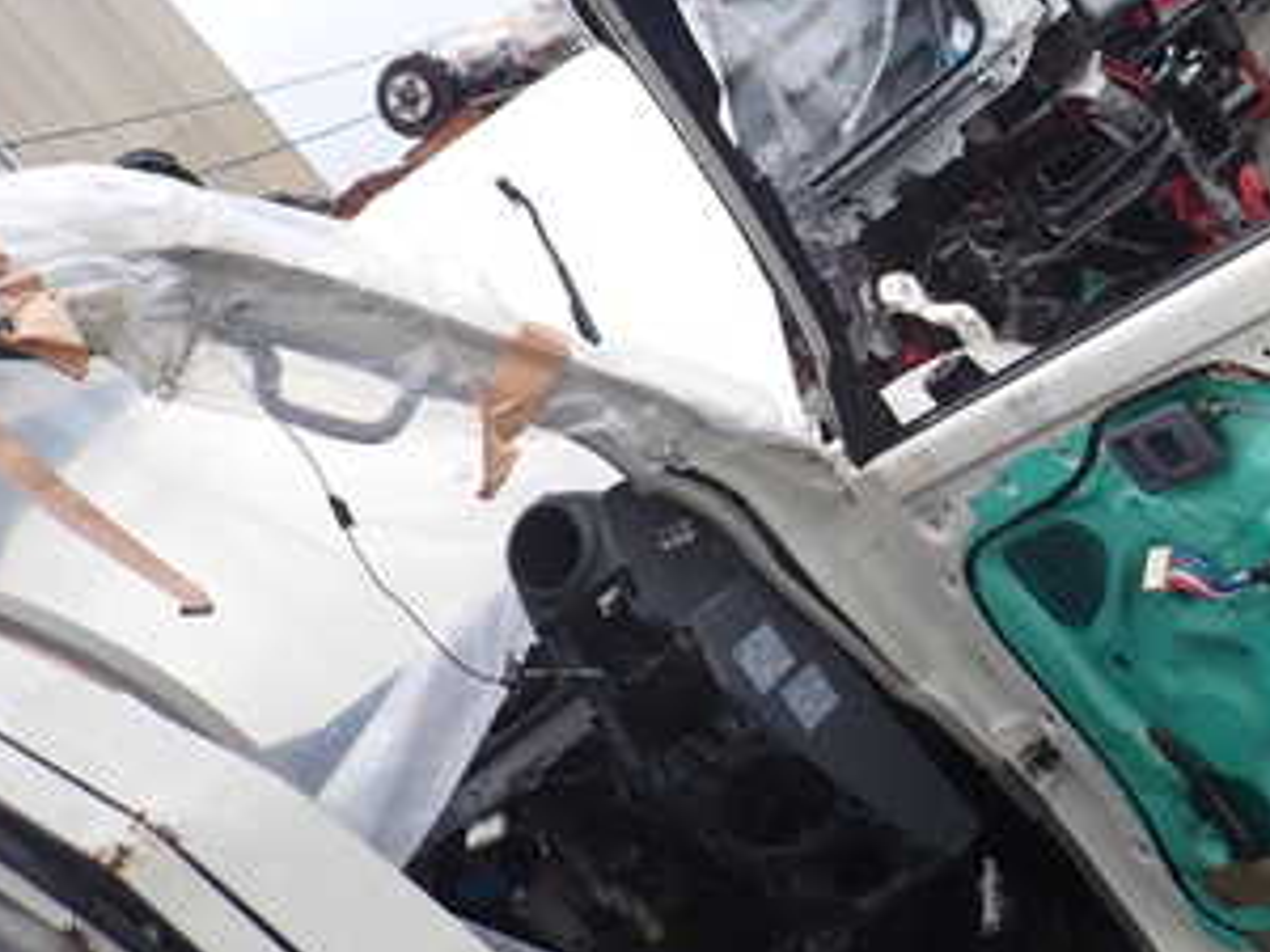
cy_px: 190
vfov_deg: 28.5
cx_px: 1156
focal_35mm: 50
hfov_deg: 35.8
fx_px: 1834
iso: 100
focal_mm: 4.5
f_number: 2.8
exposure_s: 1/250
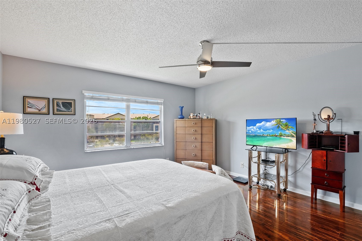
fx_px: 151
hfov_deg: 100.4
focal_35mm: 15
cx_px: 181
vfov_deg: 77.3
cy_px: 120
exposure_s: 1/20
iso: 200
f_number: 8
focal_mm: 10
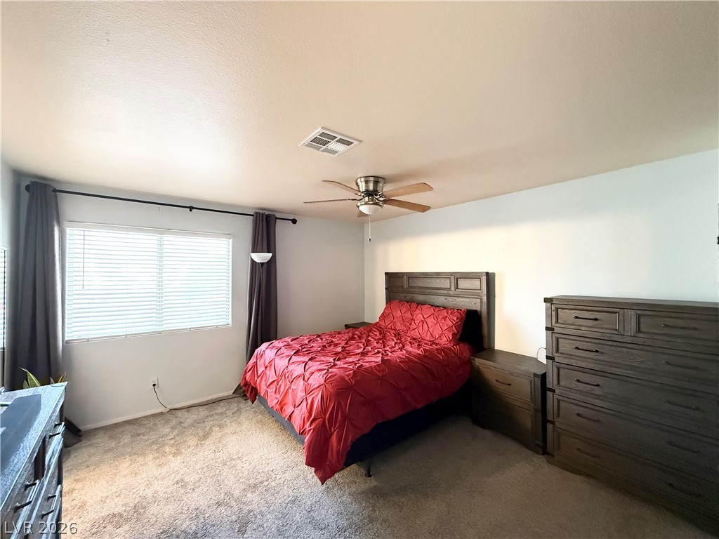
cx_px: 360
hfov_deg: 102.1
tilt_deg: +1.3
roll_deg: +0.1
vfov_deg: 85.7
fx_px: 291
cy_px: 270
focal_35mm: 14
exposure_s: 1/60
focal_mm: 2.22
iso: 800
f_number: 2.2
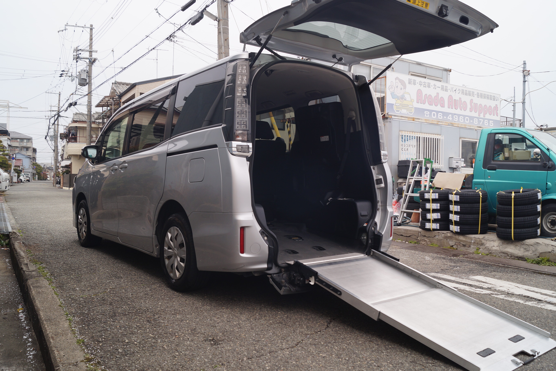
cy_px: 186
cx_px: 278
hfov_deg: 67.4
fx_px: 417
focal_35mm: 27
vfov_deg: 47.9
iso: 100
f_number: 6.3
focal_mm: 18
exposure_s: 1/100
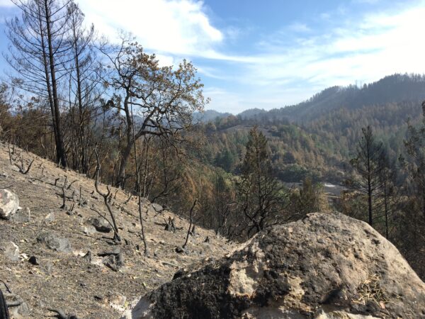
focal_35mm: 29
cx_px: 212
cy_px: 160
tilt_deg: -4.1
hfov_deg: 61.7
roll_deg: +2.8
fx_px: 356
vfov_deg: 48.2
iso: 25
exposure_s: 1/827
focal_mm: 4.15
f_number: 2.2
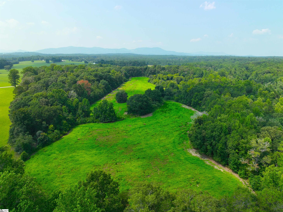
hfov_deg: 71.6
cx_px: 142
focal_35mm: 24
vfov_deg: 56.8
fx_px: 196
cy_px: 106
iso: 100
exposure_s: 1/160
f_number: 2.8
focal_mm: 12.29
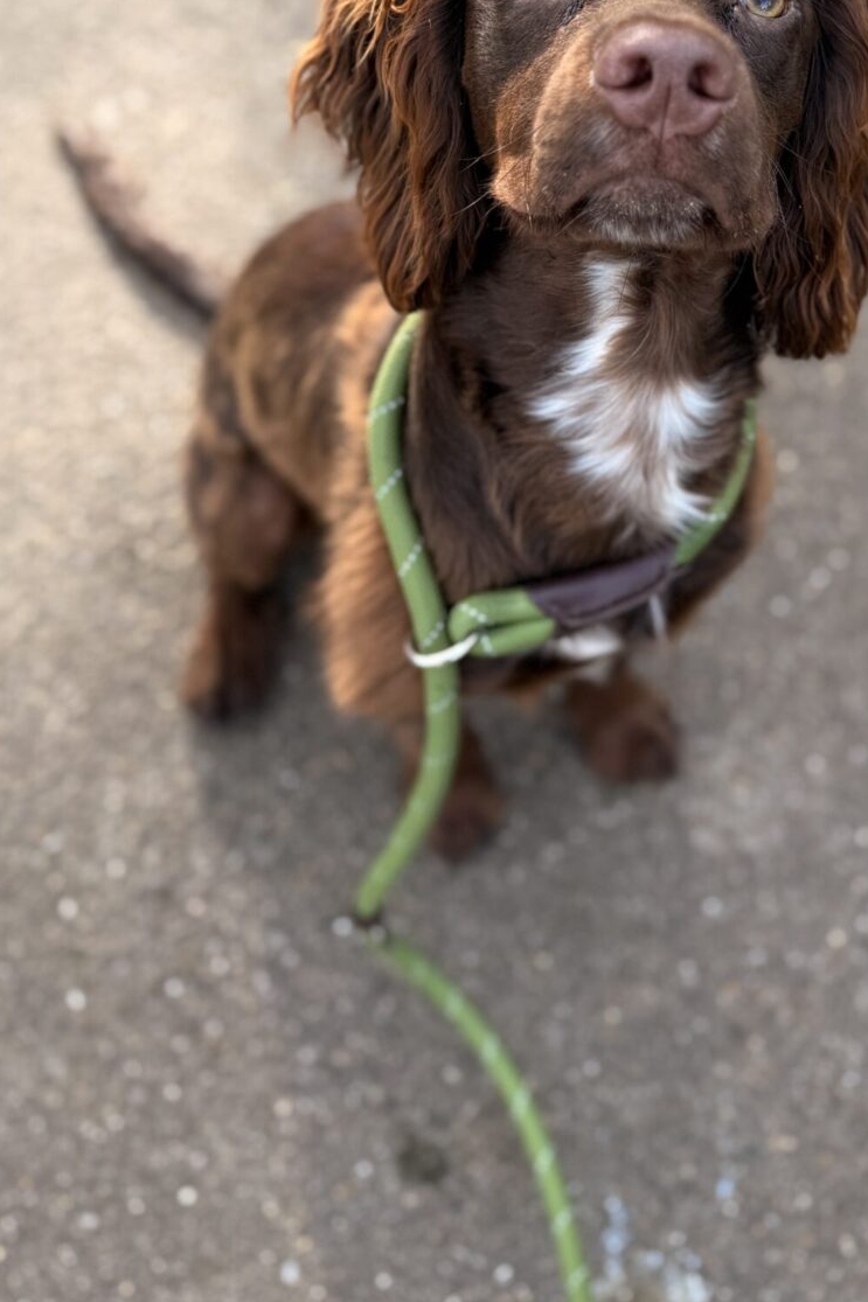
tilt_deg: -55.3
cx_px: 600
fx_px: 1556
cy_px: 257
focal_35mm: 43
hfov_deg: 30.9
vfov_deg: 43.3
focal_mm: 6.76
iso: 80
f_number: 1.78
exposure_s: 1/345
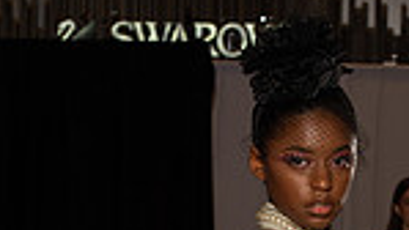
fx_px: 2810
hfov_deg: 8.3
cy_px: 578
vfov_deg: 4.6
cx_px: 226
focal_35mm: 259
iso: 800
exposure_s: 1/250
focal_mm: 82
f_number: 9
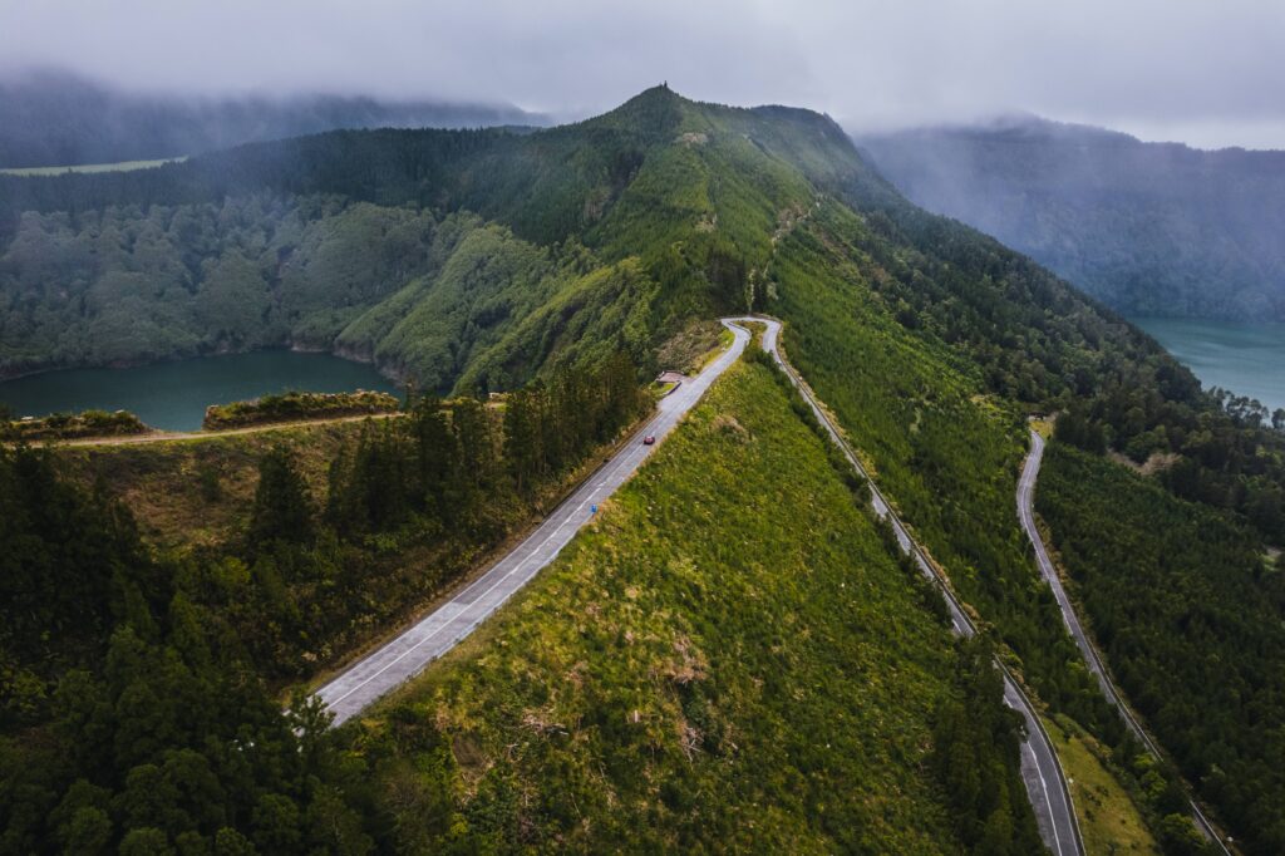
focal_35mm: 22
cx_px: 642
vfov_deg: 57.2
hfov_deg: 78.6
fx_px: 785
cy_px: 428
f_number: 2.8
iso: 100
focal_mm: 8.38
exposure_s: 1/320
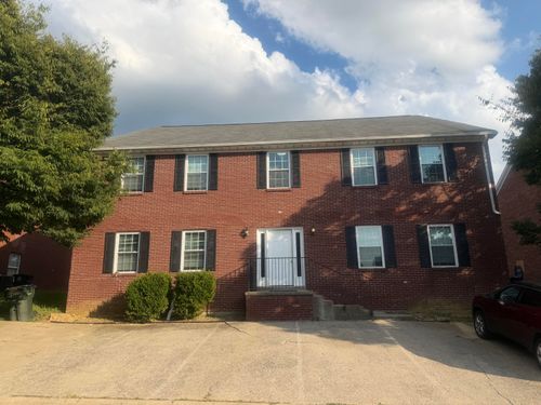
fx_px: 375
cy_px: 202
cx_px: 270
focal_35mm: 24
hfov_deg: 71.6
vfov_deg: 56.8
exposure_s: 1/3759
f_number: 1.78
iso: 80
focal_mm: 6.76
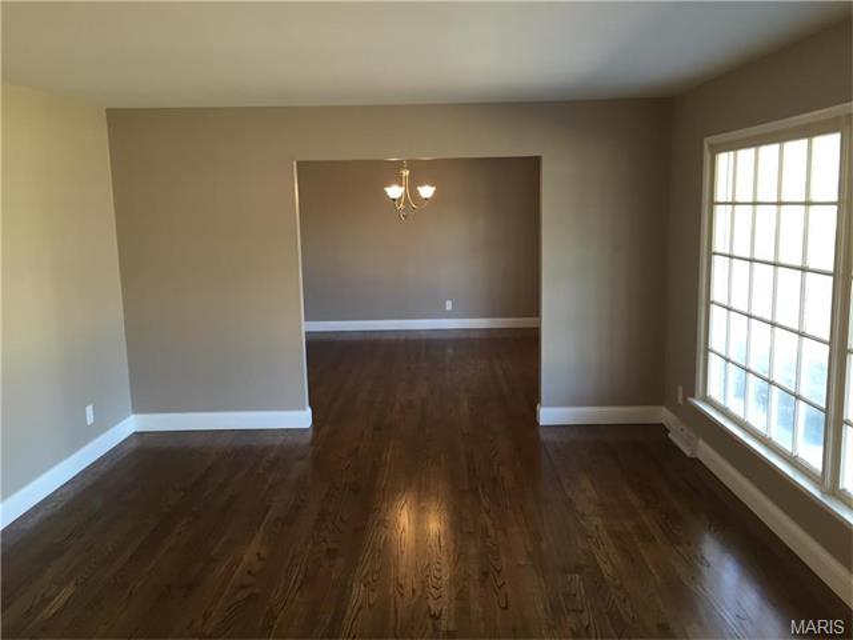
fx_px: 715
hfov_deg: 61.7
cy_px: 320
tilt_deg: -9.0
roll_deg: +1.2
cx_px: 426
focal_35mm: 29
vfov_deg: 48.2
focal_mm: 4.15
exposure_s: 1/30
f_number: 2.2
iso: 64
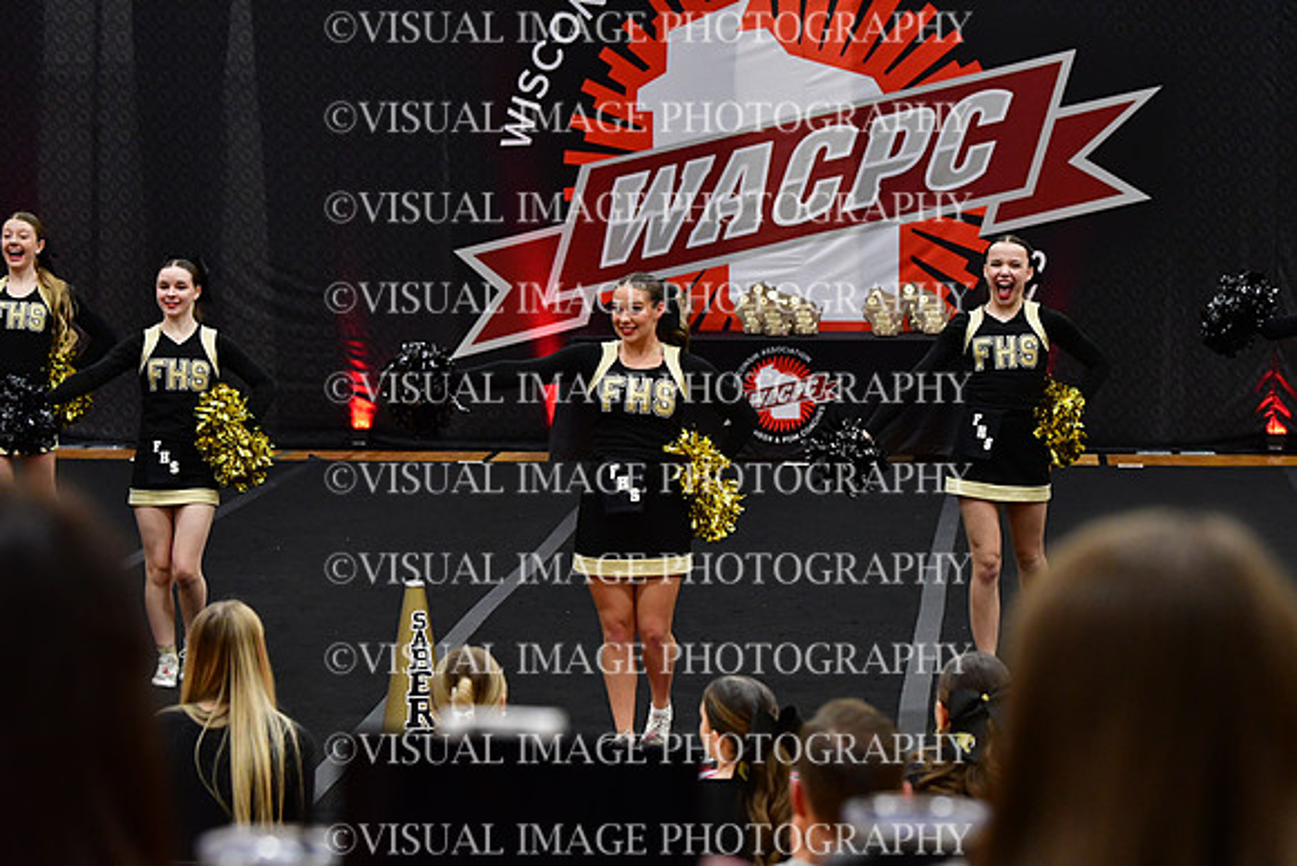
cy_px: 433
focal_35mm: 120
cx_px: 648
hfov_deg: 17.1
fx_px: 4324
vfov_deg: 11.4
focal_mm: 80
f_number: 4
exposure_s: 1/500
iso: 4000
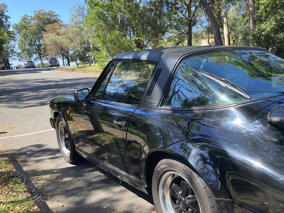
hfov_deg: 52.1
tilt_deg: -16.4
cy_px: 142
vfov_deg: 40.2
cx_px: 176
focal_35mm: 35
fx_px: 287
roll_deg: +0.3
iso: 32
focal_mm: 4.25
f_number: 1.8
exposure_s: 1/401
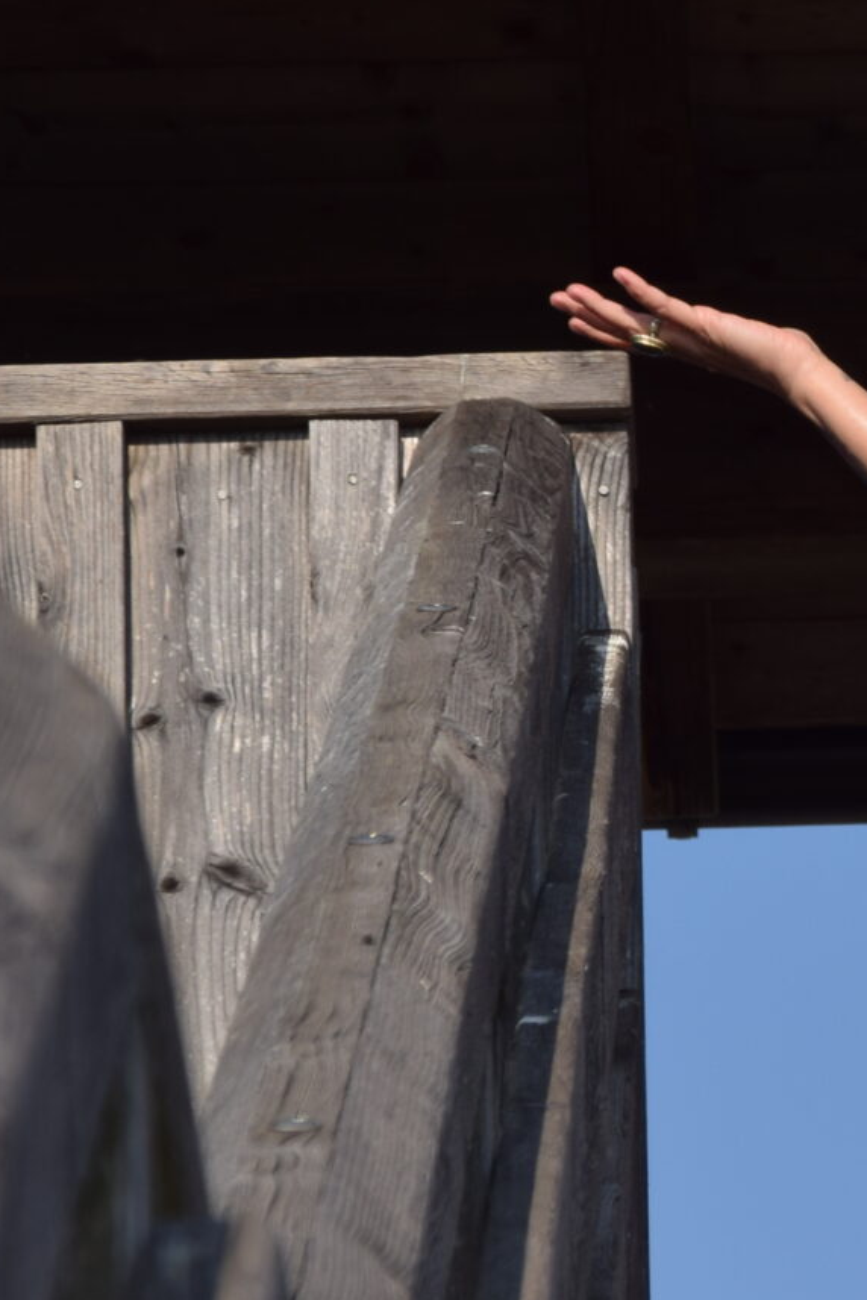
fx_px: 13907
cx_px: 1413
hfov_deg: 3.6
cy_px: 634
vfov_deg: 5.4
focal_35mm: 385
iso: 100
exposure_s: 1/200
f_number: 11
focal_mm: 86
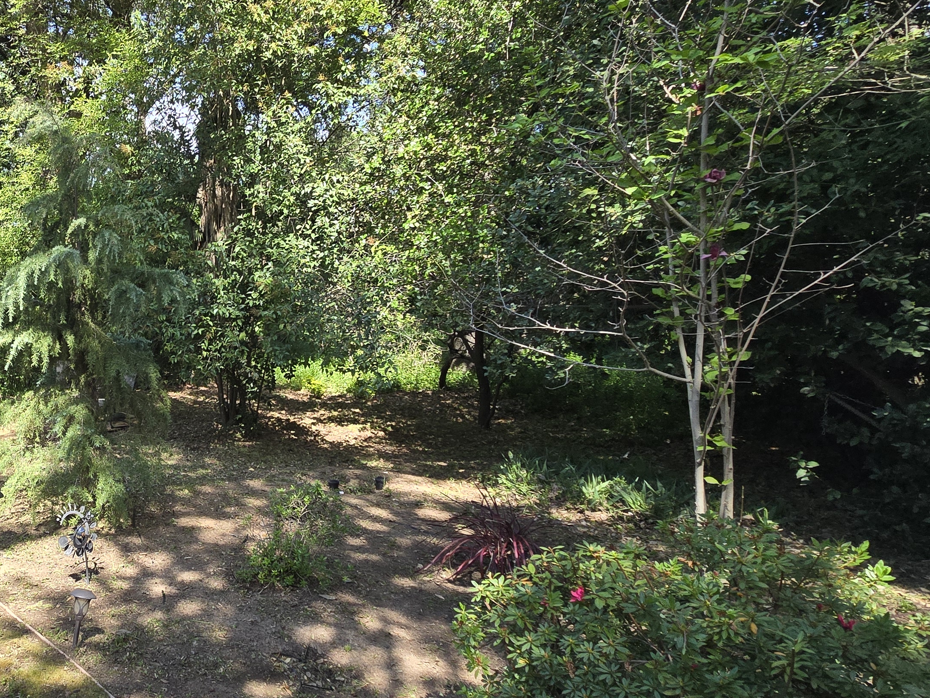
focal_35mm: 24
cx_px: 120
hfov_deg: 62.0
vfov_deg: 56.8
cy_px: 355
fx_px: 645
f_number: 2.2
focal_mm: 2.2
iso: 50
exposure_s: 1/514
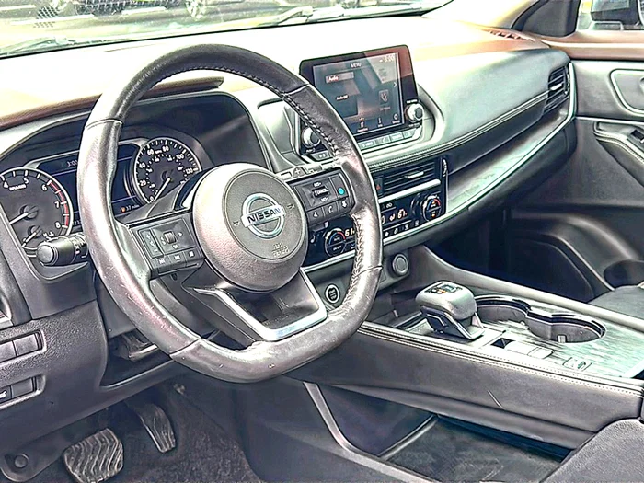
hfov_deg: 49.0
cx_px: 322
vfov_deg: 37.7
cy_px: 242
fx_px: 707
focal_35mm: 38
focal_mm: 6.86
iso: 80
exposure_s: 1/94
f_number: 1.78
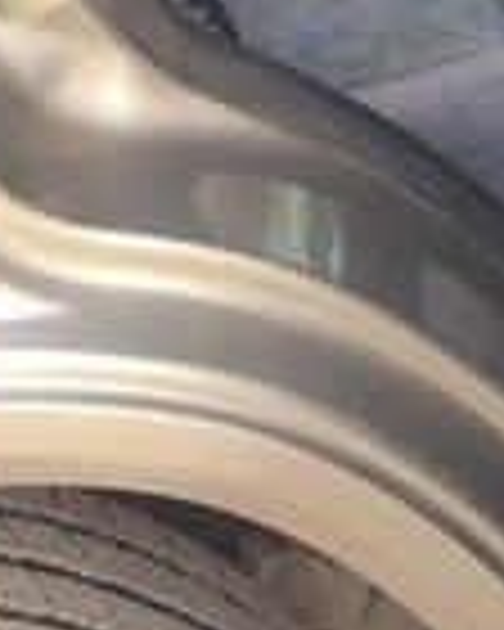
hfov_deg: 14.8
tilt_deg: -16.3
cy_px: -472
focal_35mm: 100
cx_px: 630
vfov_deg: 16.4
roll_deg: +1.2
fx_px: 1865
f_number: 2.2
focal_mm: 4.15
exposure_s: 1/100
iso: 40
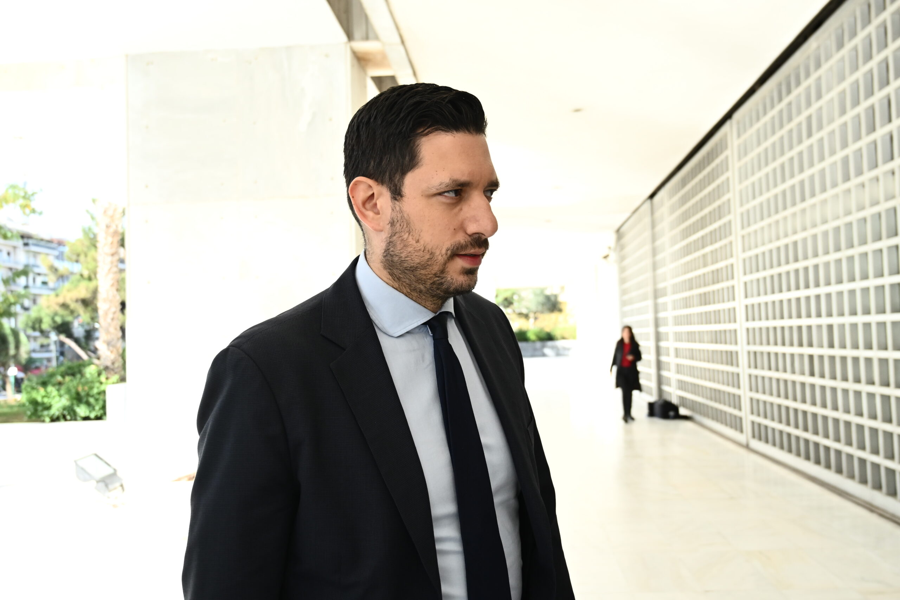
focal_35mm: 36
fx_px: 900
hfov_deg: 53.1
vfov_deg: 36.8
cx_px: 450
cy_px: 300
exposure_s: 1/800
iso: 800
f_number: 4
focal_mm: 24
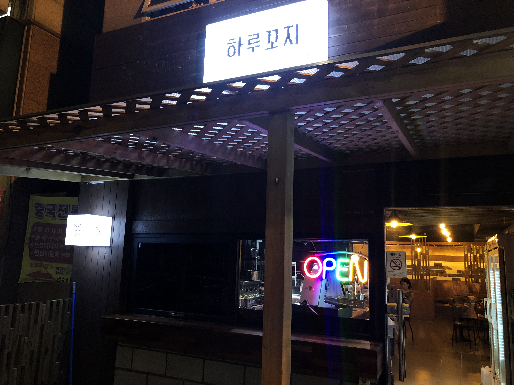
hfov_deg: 63.4
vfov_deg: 49.7
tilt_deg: +9.1
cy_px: 192
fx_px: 416
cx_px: 257
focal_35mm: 28
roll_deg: -1.2
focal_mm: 4
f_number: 1.8
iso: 100
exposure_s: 1/13
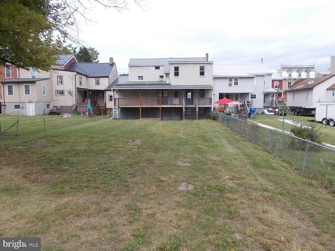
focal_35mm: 26
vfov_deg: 53.1
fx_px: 252
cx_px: 168
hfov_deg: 67.3
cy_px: 126
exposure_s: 1/100
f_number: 8
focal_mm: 4.6
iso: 80
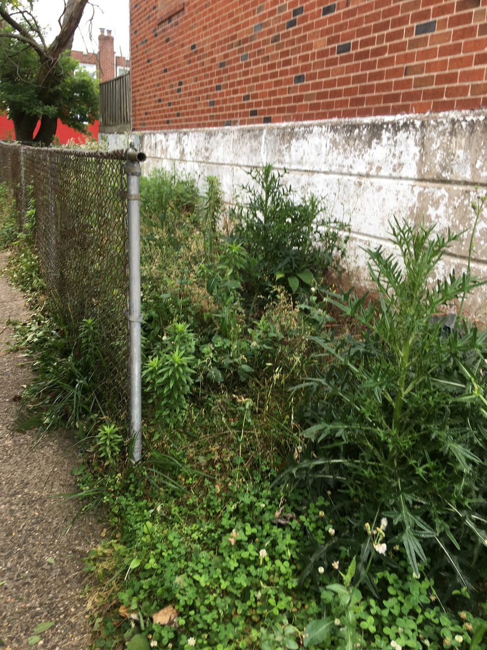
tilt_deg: -16.5
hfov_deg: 48.2
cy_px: 325
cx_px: 244
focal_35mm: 29
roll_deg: -4.1
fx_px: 544
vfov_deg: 61.7
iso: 25
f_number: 2.2
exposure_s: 1/120
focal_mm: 4.15
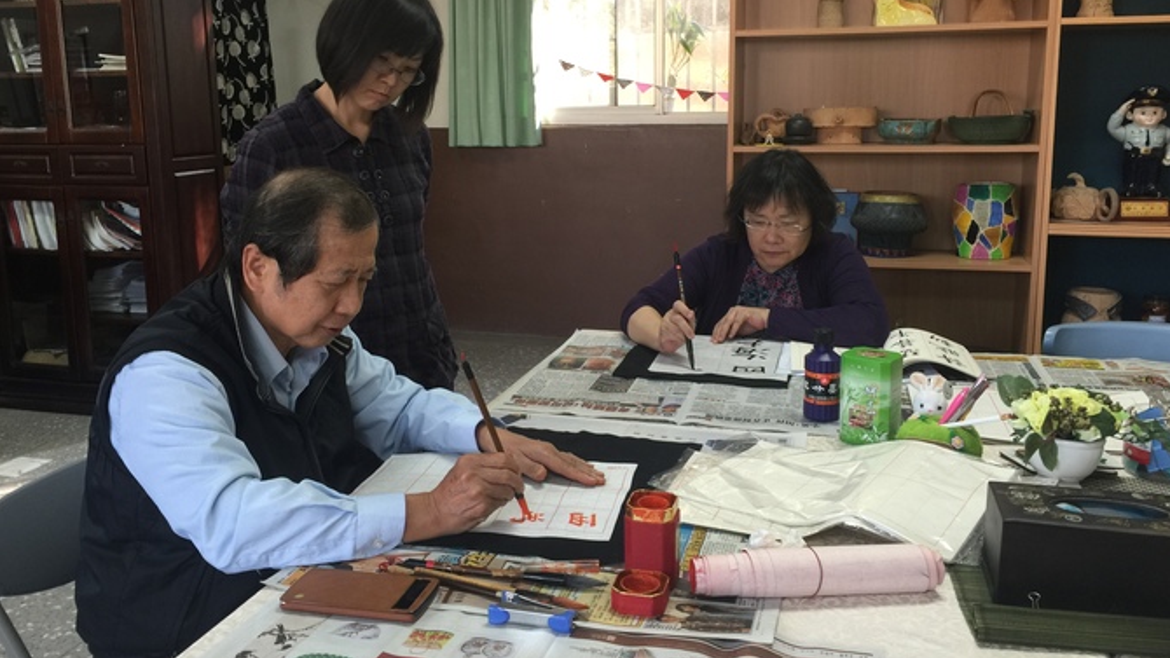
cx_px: 580
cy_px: 287
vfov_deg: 35.6
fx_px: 1024
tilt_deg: -11.4
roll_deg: +0.6
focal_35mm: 33
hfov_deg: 59.5
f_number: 2.2
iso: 32
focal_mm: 4.15
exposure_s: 1/15
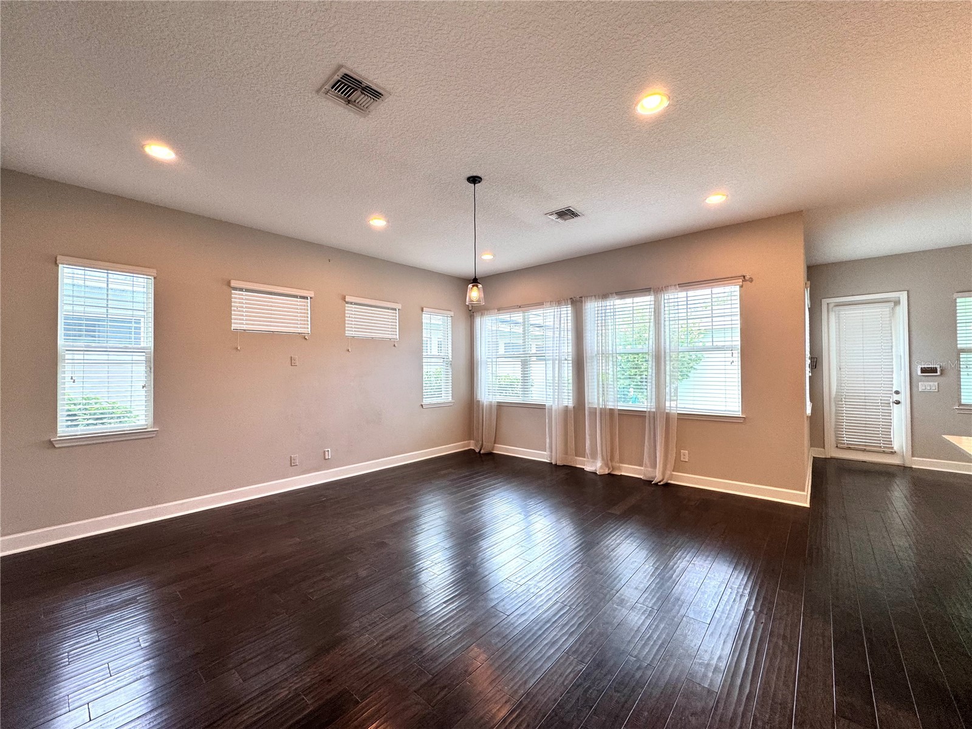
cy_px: 364
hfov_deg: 102.1
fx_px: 393
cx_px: 486
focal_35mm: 14
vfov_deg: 85.7
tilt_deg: +0.3
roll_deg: +0.1
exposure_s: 1/120
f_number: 2.2
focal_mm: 2.22
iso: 80
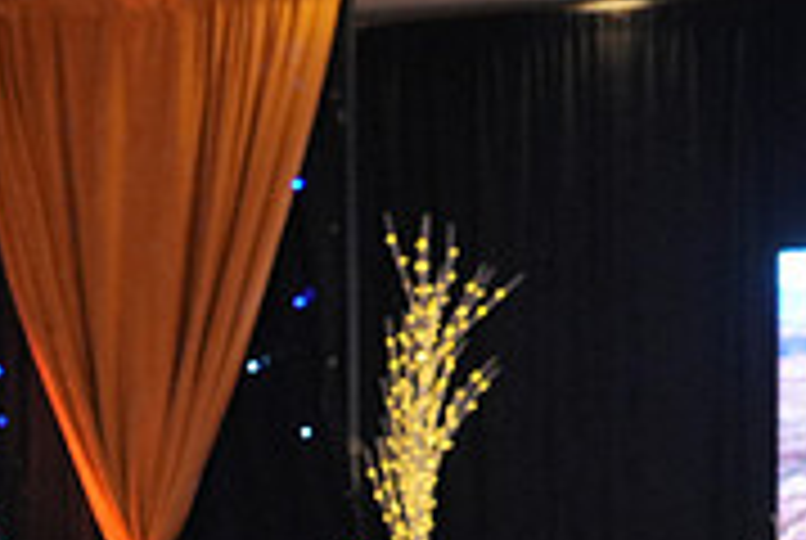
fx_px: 4283
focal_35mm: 191
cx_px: -441
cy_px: 826
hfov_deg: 10.4
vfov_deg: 7.1
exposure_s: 1/400
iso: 2000
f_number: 4
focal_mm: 59
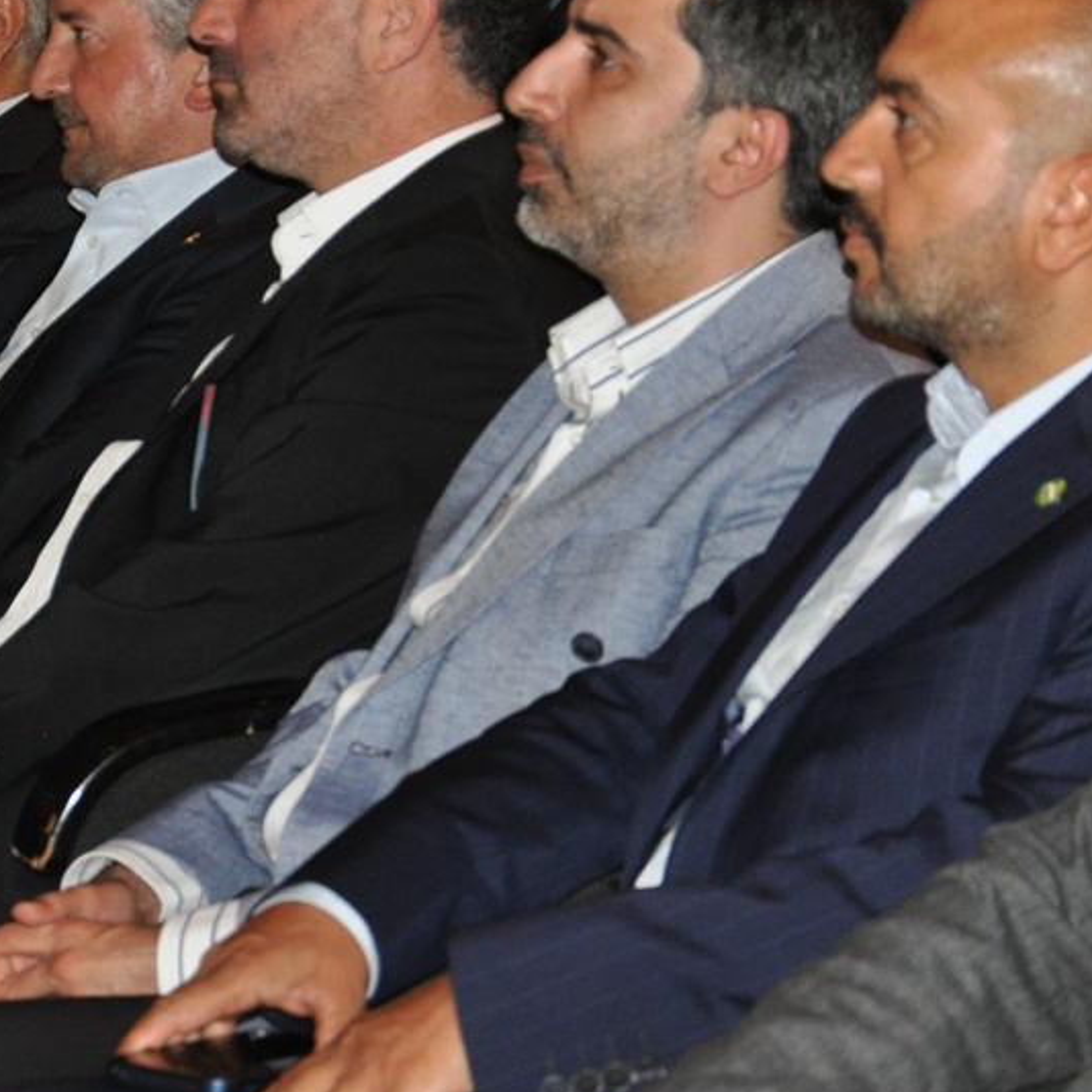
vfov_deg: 9.2
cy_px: 315
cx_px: 501
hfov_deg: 9.3
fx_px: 6745
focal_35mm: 189
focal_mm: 58
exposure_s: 1/60
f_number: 5
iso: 800
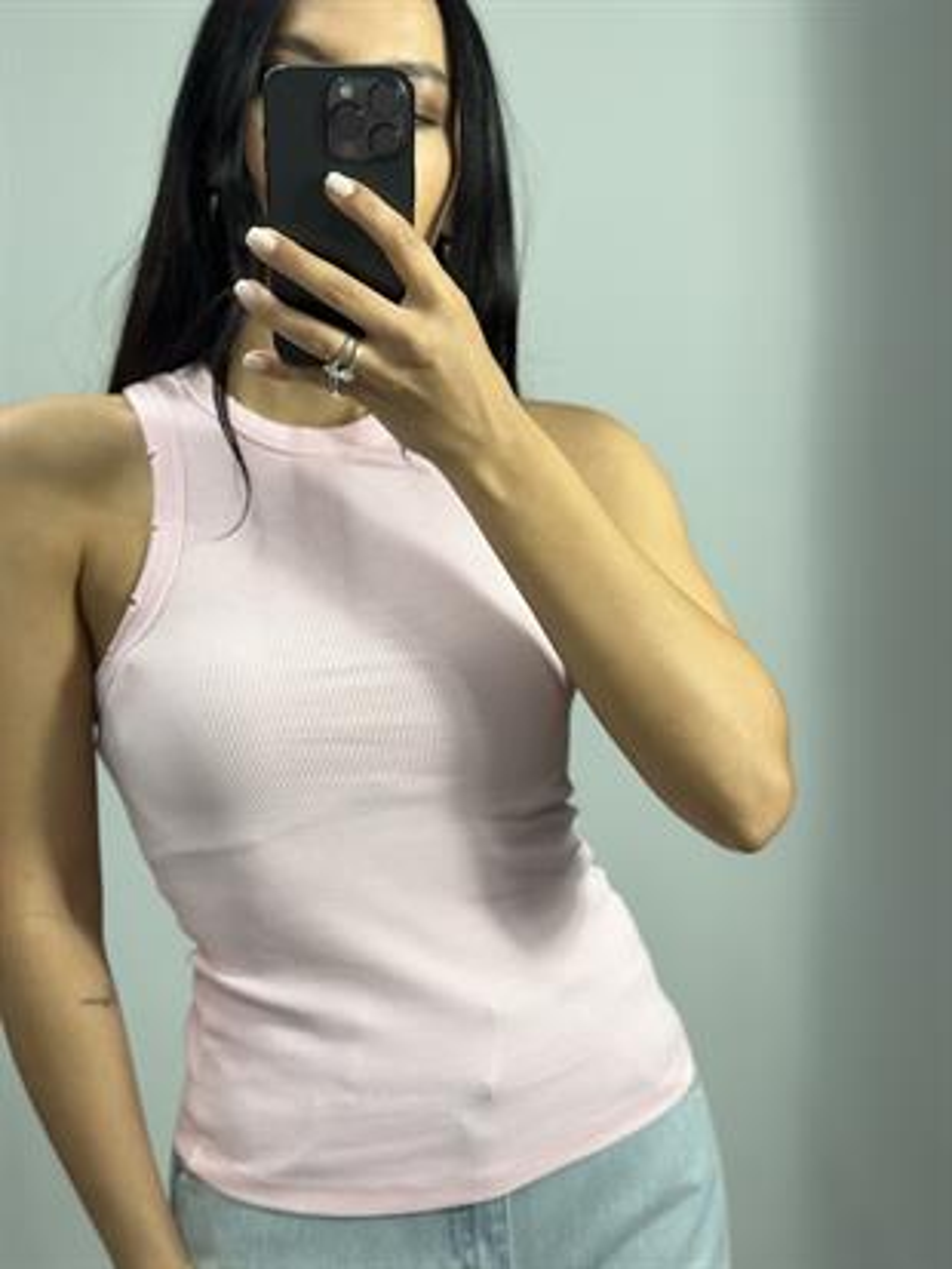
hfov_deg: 30.3
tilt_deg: -32.6
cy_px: 634
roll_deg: -0.4
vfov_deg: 39.6
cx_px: 476
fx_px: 1759
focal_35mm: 48
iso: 125
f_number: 1.78
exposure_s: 1/100
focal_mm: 6.86
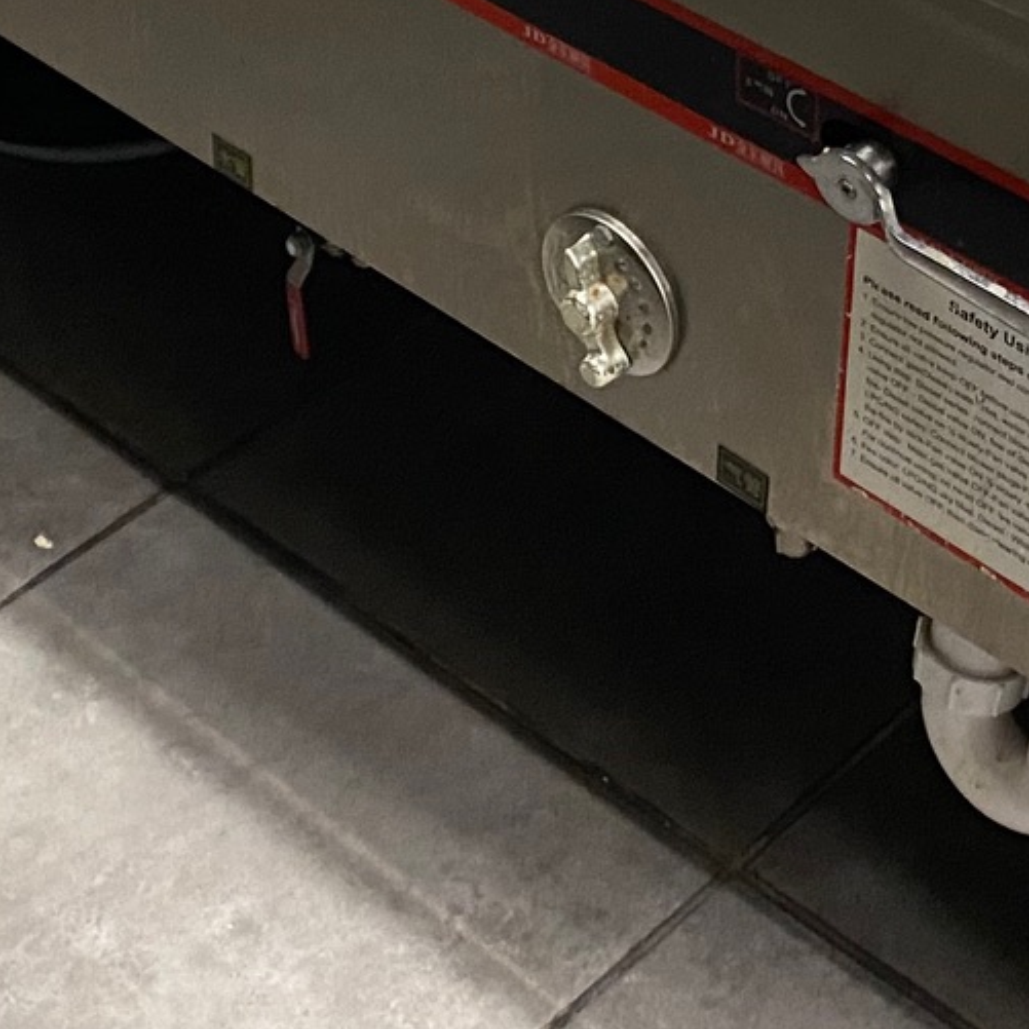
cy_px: -183
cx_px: 573
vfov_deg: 17.7
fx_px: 3161
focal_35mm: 94
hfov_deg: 18.5
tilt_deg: -30.4
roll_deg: +1.5
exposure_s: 1/50
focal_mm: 4.25
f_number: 1.8
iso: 400
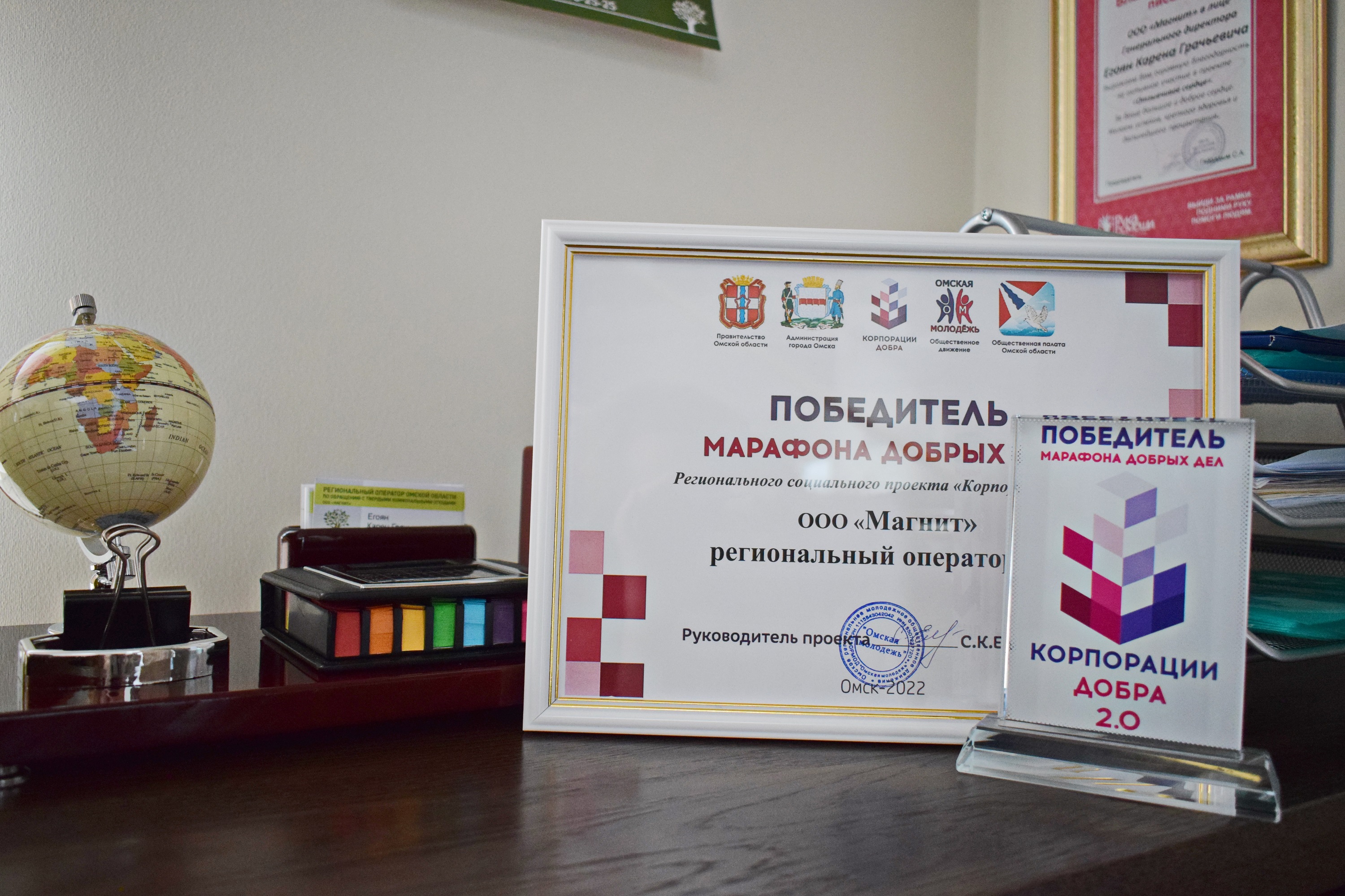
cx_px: 672
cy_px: 448
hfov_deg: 61.9
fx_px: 1121
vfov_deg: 43.6
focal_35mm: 30
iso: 2500
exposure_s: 1/500
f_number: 3.8
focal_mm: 20
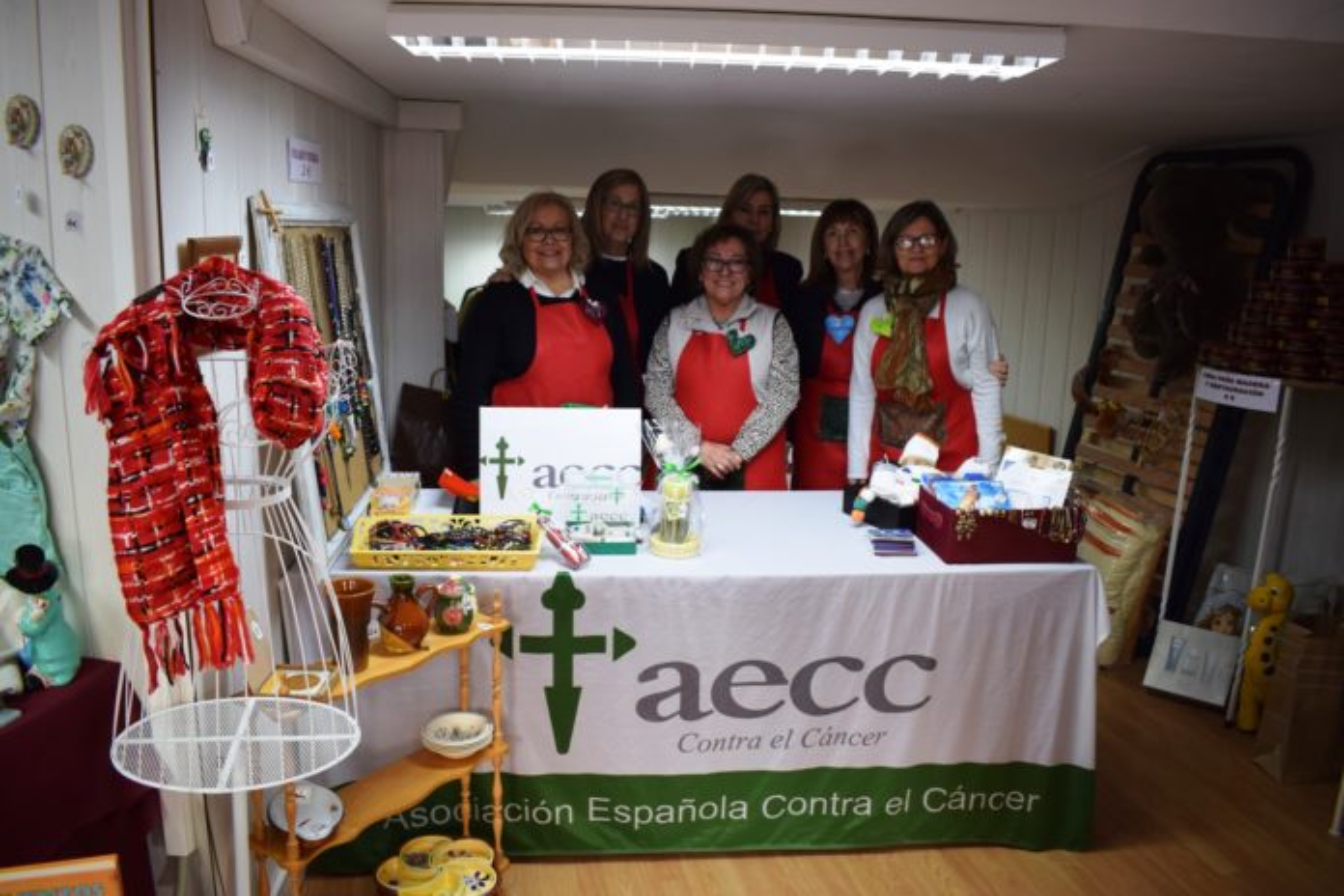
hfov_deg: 67.4
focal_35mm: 27
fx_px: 1008
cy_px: 448
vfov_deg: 47.9
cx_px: 672
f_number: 4
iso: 500
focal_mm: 18
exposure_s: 1/60
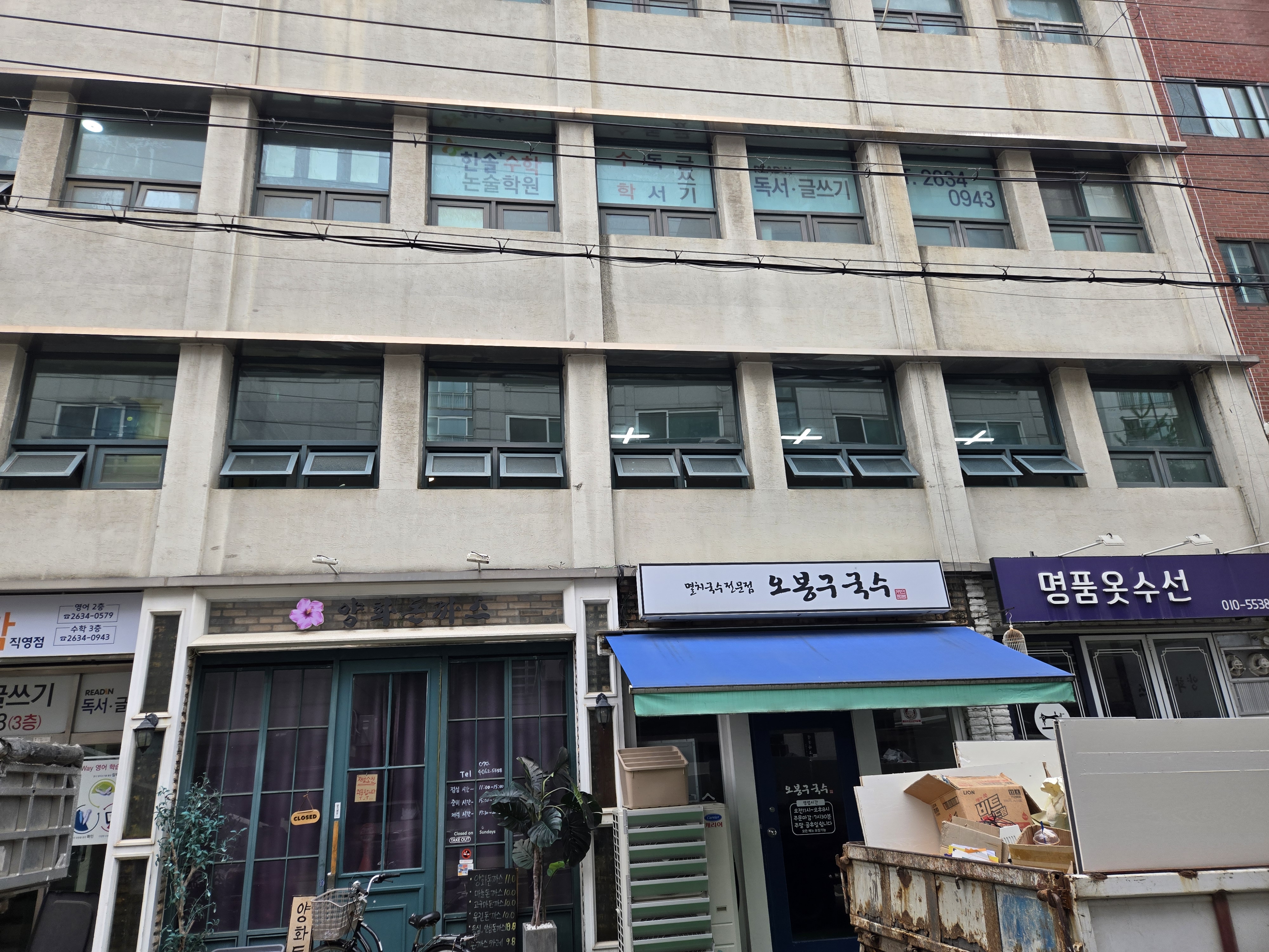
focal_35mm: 23
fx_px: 843
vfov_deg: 58.9
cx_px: 634
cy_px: 476
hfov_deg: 73.9
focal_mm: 5.4
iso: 80
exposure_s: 1/1139
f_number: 1.8
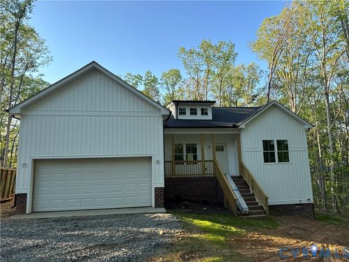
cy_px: 131
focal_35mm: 24
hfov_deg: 71.6
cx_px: 174
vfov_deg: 56.8
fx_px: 242
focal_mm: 6.76
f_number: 1.78
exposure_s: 1/1112
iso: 80
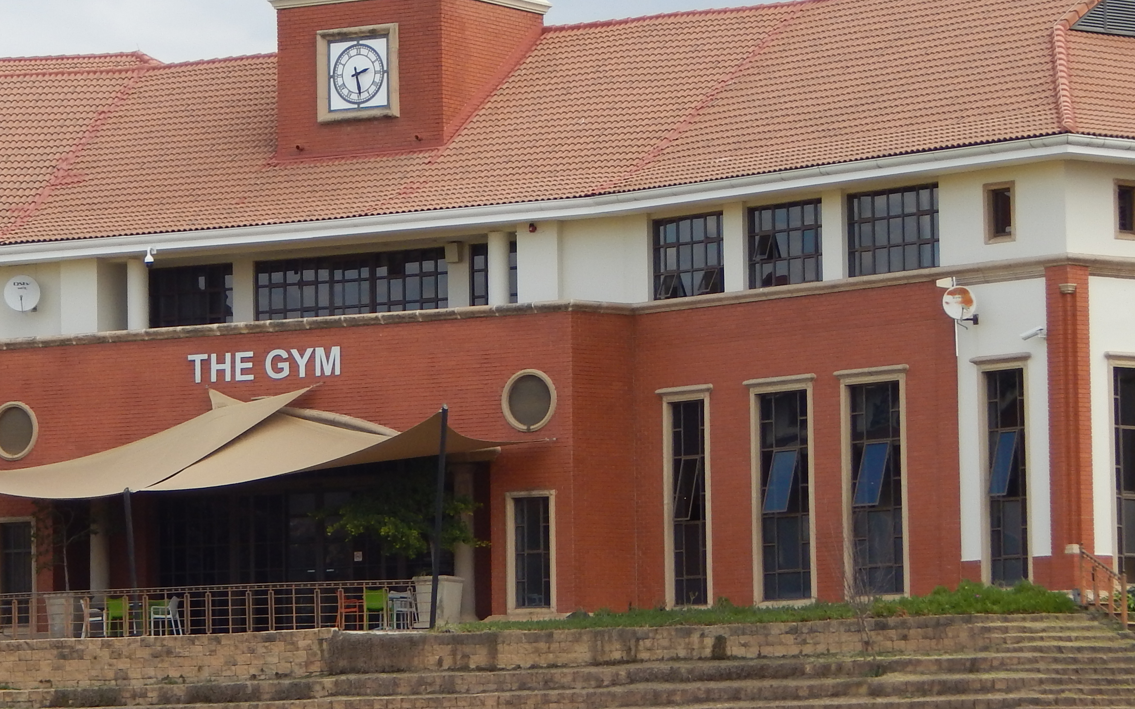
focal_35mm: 191
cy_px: 461
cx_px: 221
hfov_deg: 10.9
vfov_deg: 6.9
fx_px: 5908
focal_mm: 18.7
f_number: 4.5
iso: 125
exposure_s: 1/250
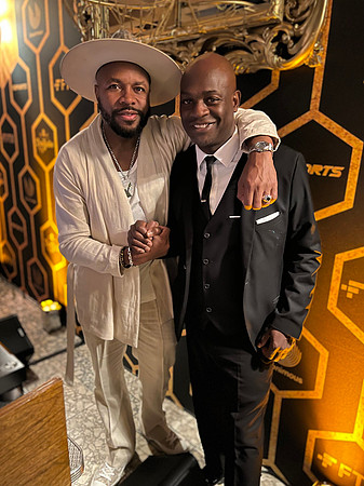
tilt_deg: -18.0
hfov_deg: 53.0
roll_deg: -0.7
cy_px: 243
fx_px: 365
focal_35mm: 26
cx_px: 182
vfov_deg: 67.3
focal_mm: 5.7
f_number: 1.5
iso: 1000
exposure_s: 1/17
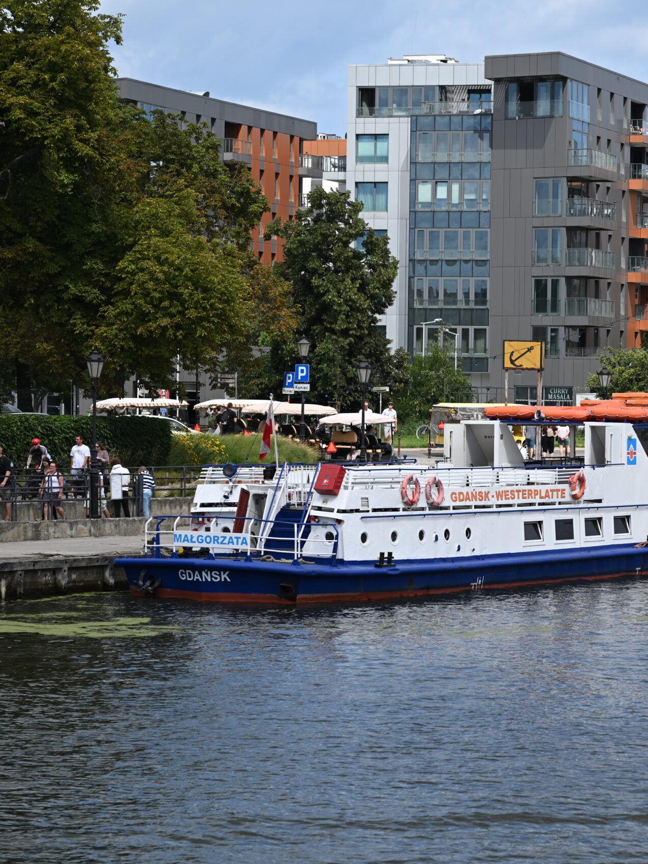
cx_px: 598
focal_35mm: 126
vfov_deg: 15.6
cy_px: 433
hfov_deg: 11.7
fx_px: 3145
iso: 100
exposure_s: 1/500
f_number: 5.6
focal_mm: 87
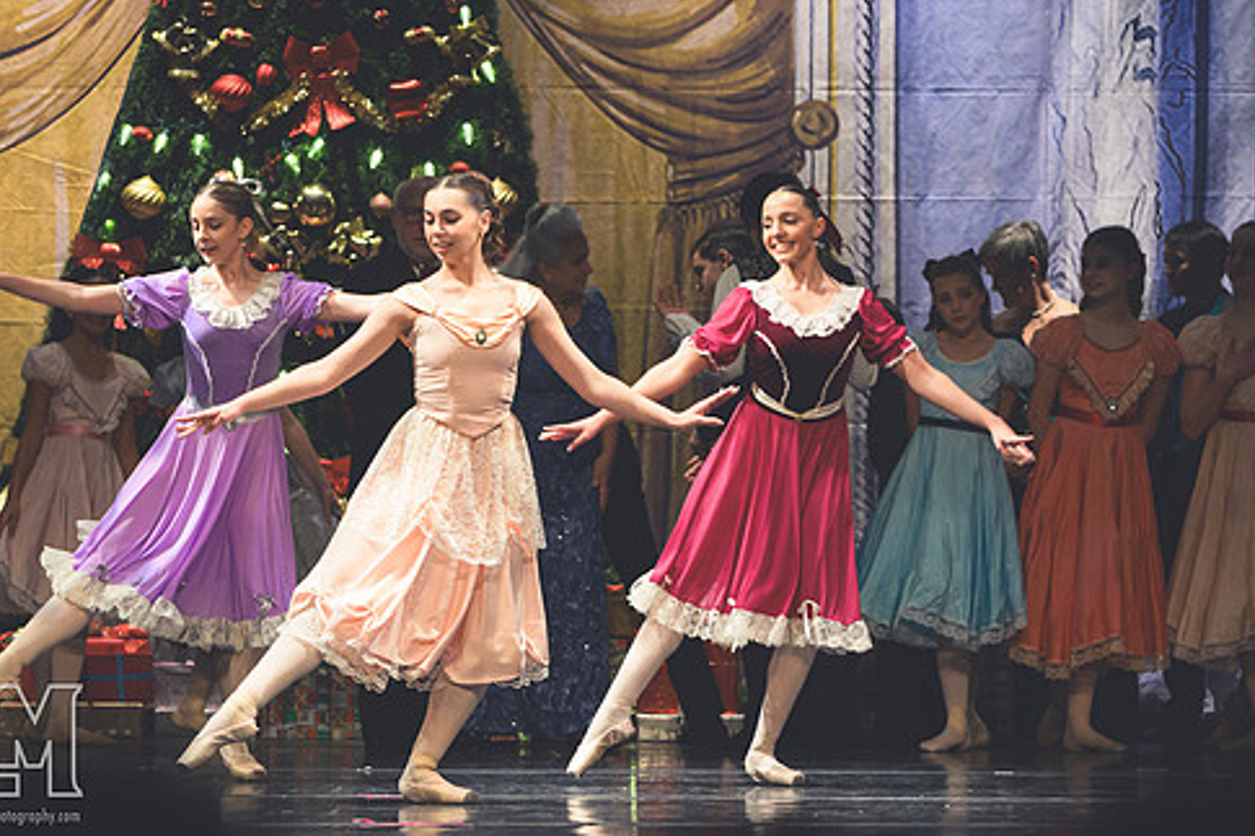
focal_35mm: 313
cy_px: 443
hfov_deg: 6.6
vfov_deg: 4.4
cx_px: 554
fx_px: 10907
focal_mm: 175
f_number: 2.8
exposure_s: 1/400
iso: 560
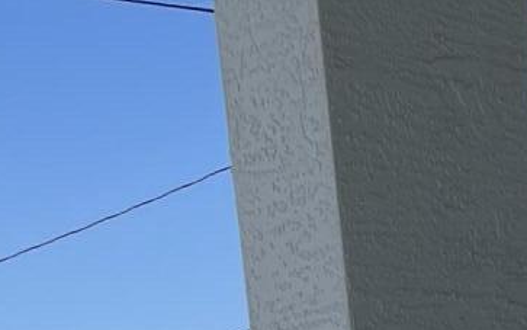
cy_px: 926
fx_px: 2097
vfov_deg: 8.0
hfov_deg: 13.0
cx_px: 947
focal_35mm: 146
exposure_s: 1/1513
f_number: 1.6
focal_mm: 5.1
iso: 32
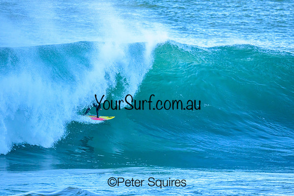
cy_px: 98
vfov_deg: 1.7
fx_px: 6535
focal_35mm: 800
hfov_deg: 2.6
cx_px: 147
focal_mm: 800
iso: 4000
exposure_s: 1/2000
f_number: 8
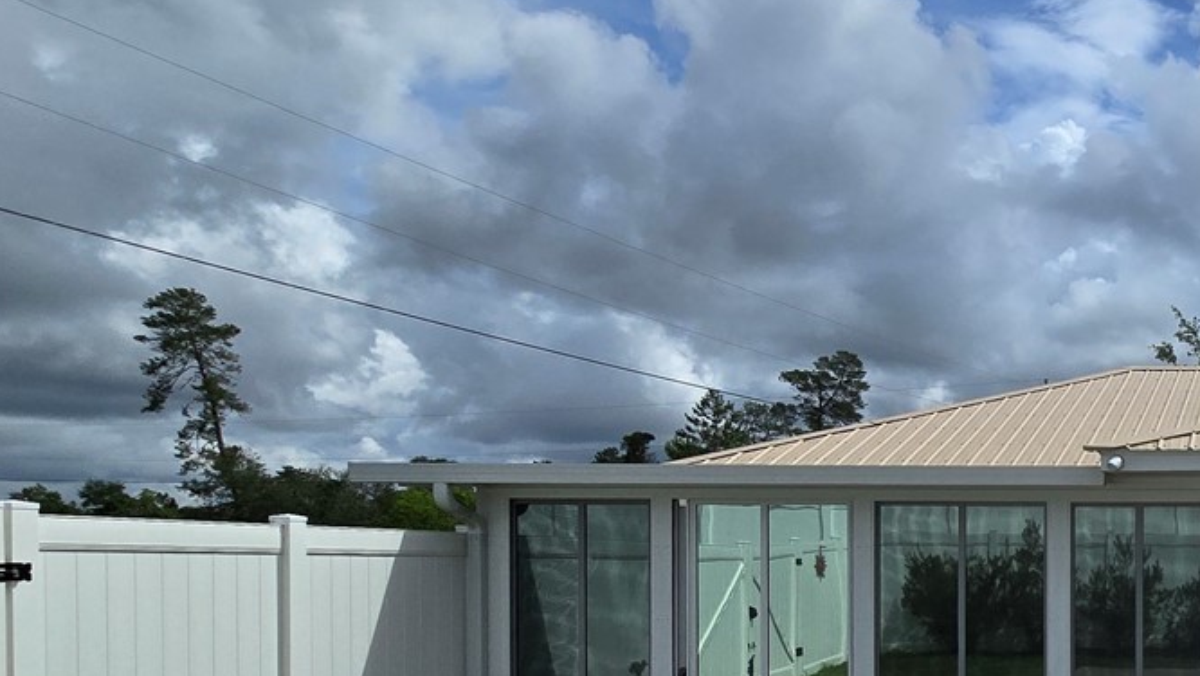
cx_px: 1348
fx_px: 1082
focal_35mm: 34
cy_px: 584
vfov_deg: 33.2
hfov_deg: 43.5
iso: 50
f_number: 2.2
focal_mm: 2.2
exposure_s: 1/6766
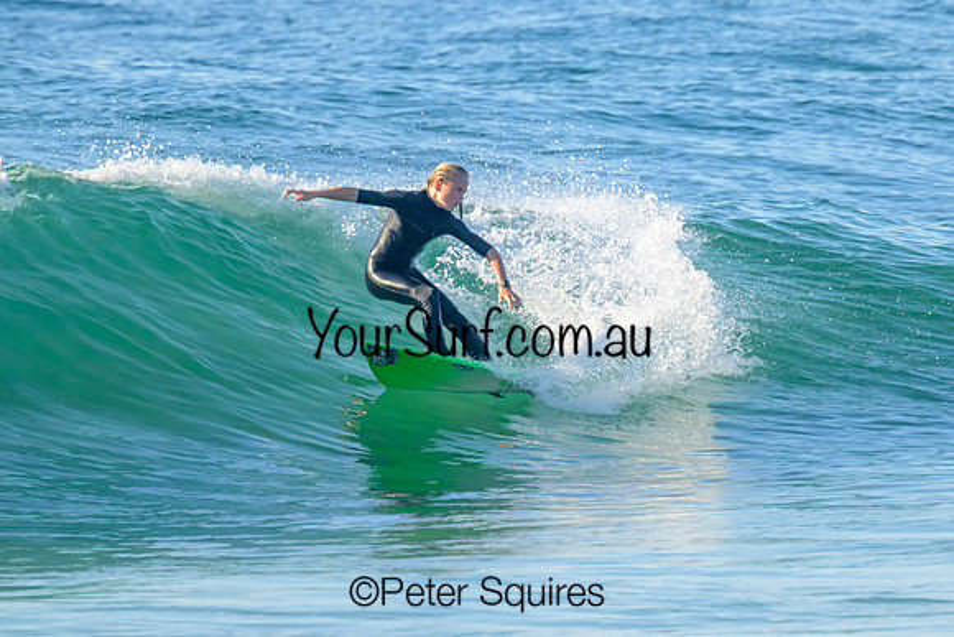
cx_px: 616
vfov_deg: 1.3
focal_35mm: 1033
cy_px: 240
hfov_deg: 2.0
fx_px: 27368
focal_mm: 800
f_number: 11
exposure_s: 1/2000
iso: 1800
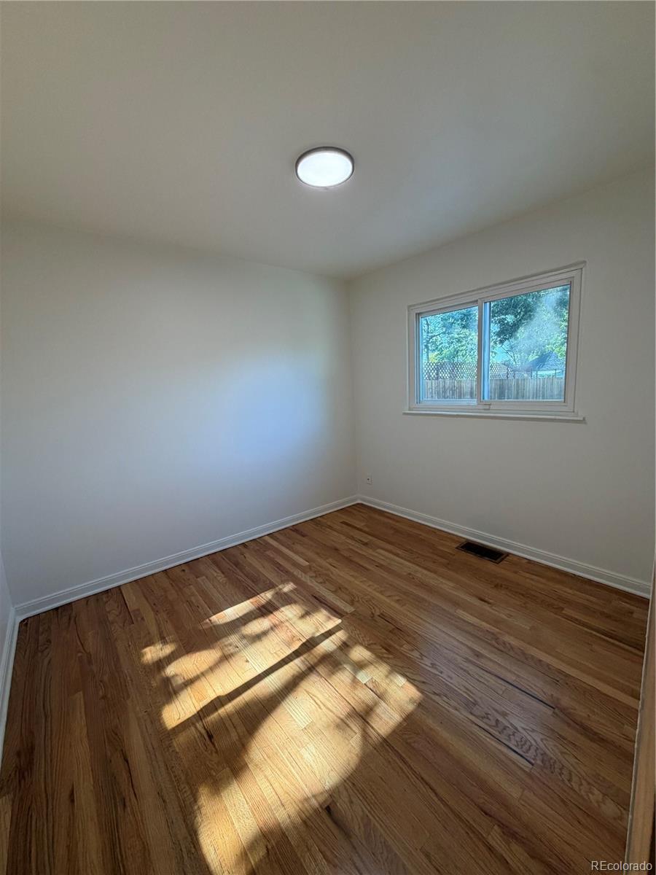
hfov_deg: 85.7
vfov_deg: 102.1
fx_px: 354
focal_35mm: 14
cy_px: 438
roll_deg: +2.4
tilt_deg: -8.6
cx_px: 328
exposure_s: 1/120
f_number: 2.2
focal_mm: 2.22
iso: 125
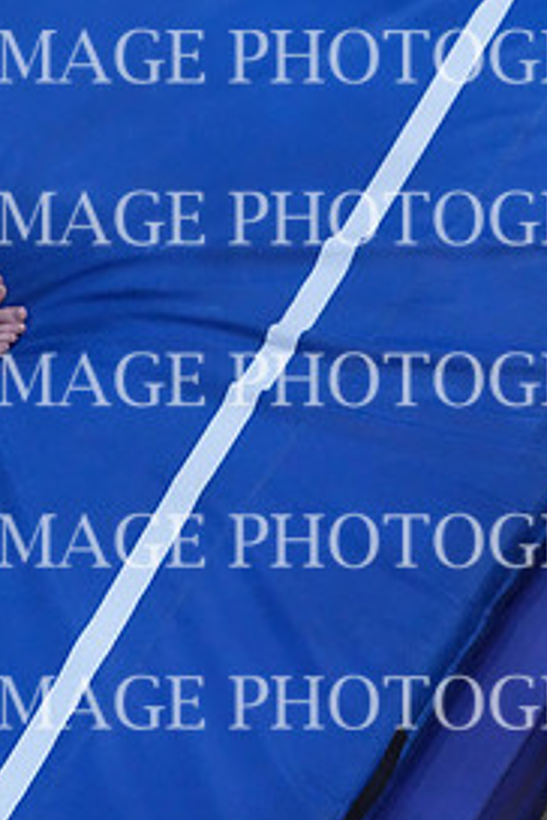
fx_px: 4649
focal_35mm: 204
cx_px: 209
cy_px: -24
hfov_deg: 6.7
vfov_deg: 10.0
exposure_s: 1/1000
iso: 10000
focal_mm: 96
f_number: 4
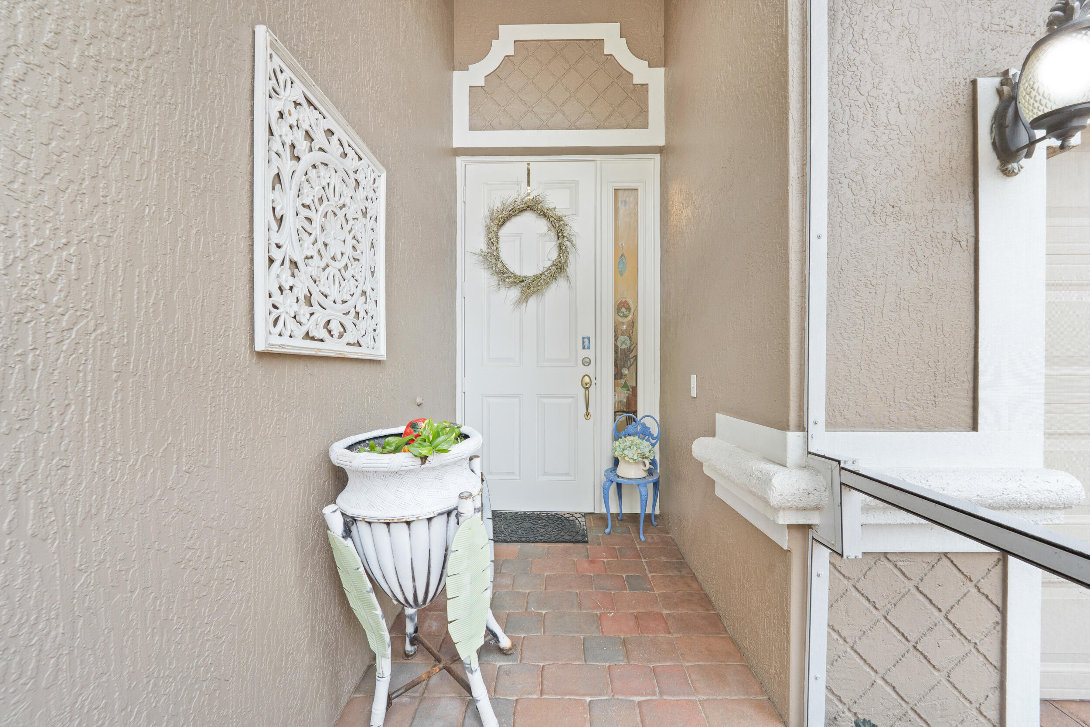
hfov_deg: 104.3
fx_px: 424
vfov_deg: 81.2
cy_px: 364
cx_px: 545
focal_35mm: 14
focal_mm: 14
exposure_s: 1/4
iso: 250
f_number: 9
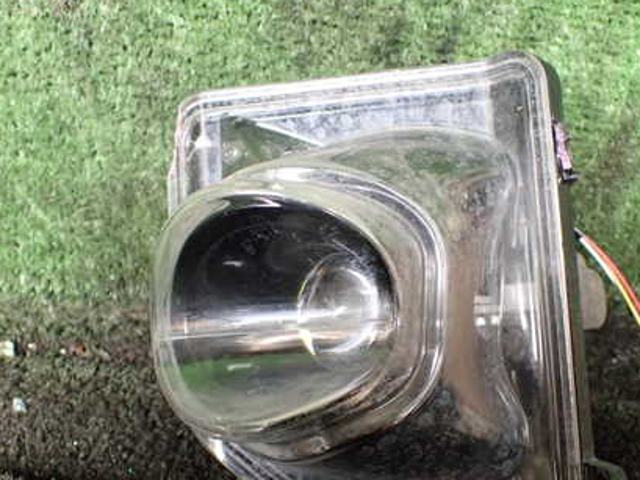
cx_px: 354
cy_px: 281
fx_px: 814
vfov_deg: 32.8
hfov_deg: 42.9
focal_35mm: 44
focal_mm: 5.4
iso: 500
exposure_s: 1/125
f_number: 2.3
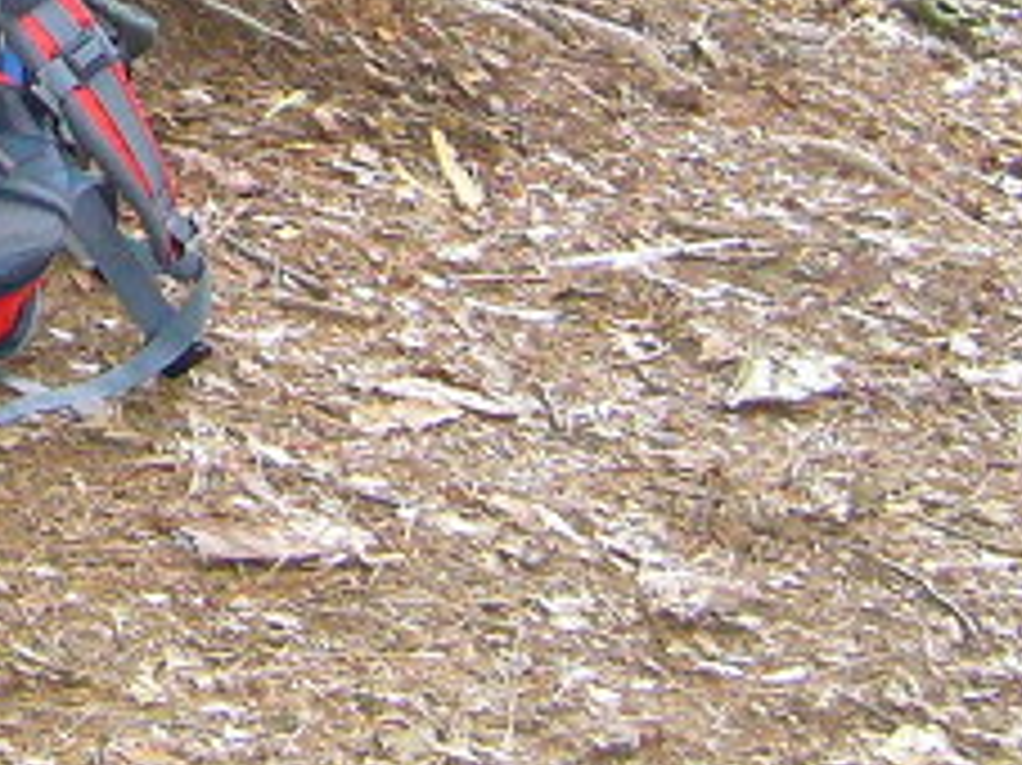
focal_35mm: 158
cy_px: -378
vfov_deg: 9.1
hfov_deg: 12.1
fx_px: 4662
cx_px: -387
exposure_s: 1/60
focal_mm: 5.8
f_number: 2.8
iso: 200
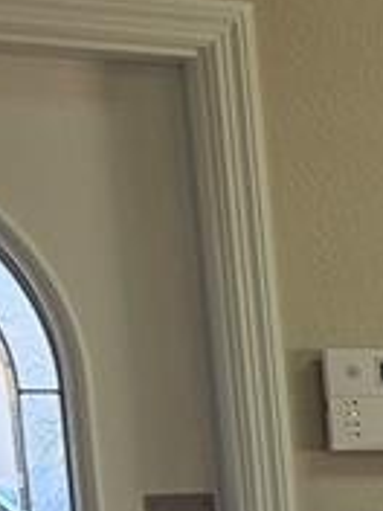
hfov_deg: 8.2
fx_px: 2316
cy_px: 952
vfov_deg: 11.6
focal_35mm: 157
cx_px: 1085
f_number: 1.8
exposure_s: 1/120
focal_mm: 5.4
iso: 40
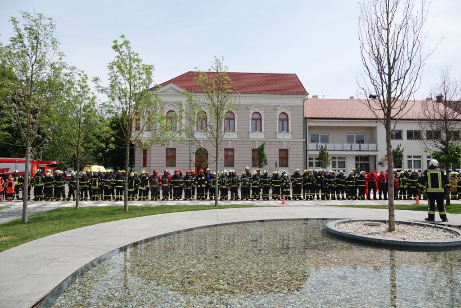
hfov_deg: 73.7
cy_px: 154
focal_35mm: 24
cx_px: 230
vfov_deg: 53.1
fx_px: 307
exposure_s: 1/1000
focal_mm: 8.8
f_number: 4
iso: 100
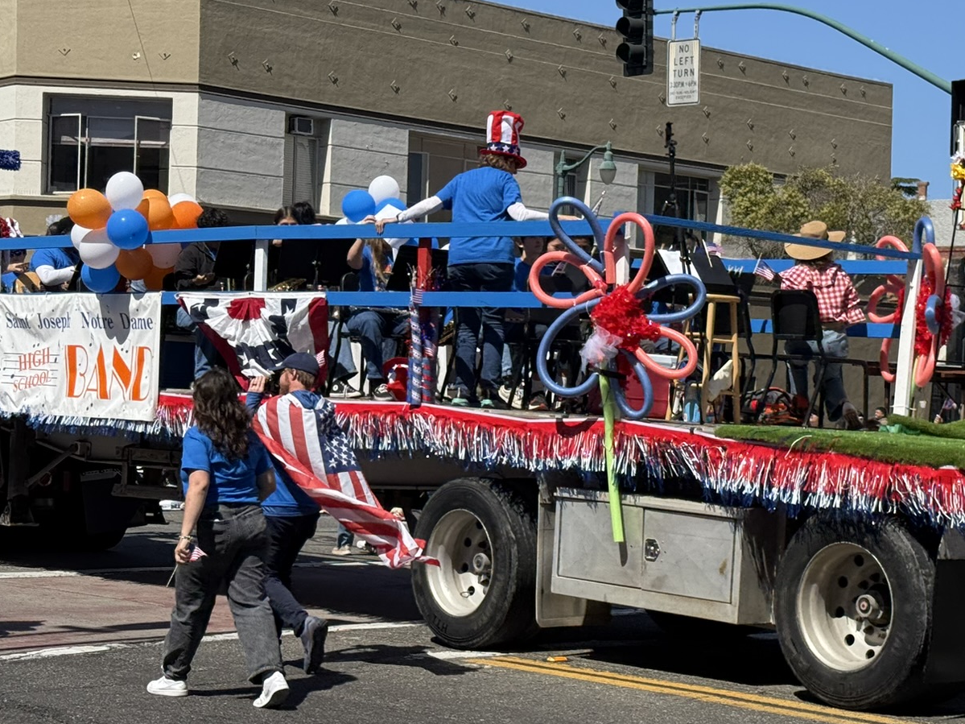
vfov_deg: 18.0
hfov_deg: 23.7
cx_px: 687
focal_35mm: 82
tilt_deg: +1.0
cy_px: 356
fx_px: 2286
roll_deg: -1.0
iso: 64
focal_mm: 6.76
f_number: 1.78
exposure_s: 1/5587
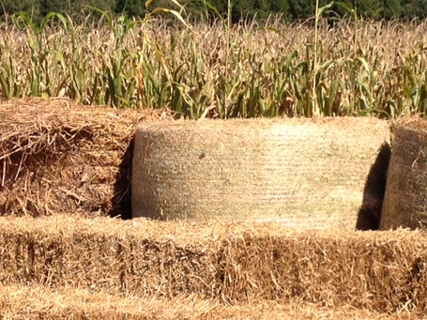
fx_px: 1517
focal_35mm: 123
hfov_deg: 16.0
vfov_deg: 12.0
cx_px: 209
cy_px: 271
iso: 64
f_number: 2.4
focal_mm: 4.28
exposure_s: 1/1727
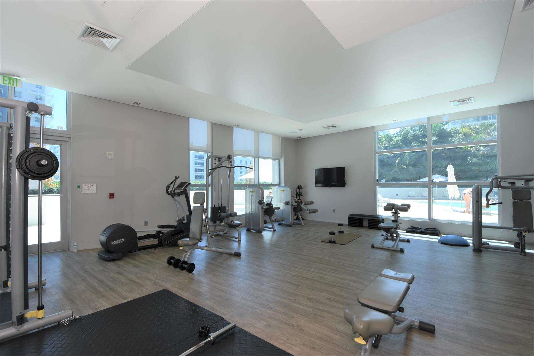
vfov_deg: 77.3
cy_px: 178
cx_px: 267
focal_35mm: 15
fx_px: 222
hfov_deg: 100.4
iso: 200
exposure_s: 1/160
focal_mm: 10
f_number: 6.3
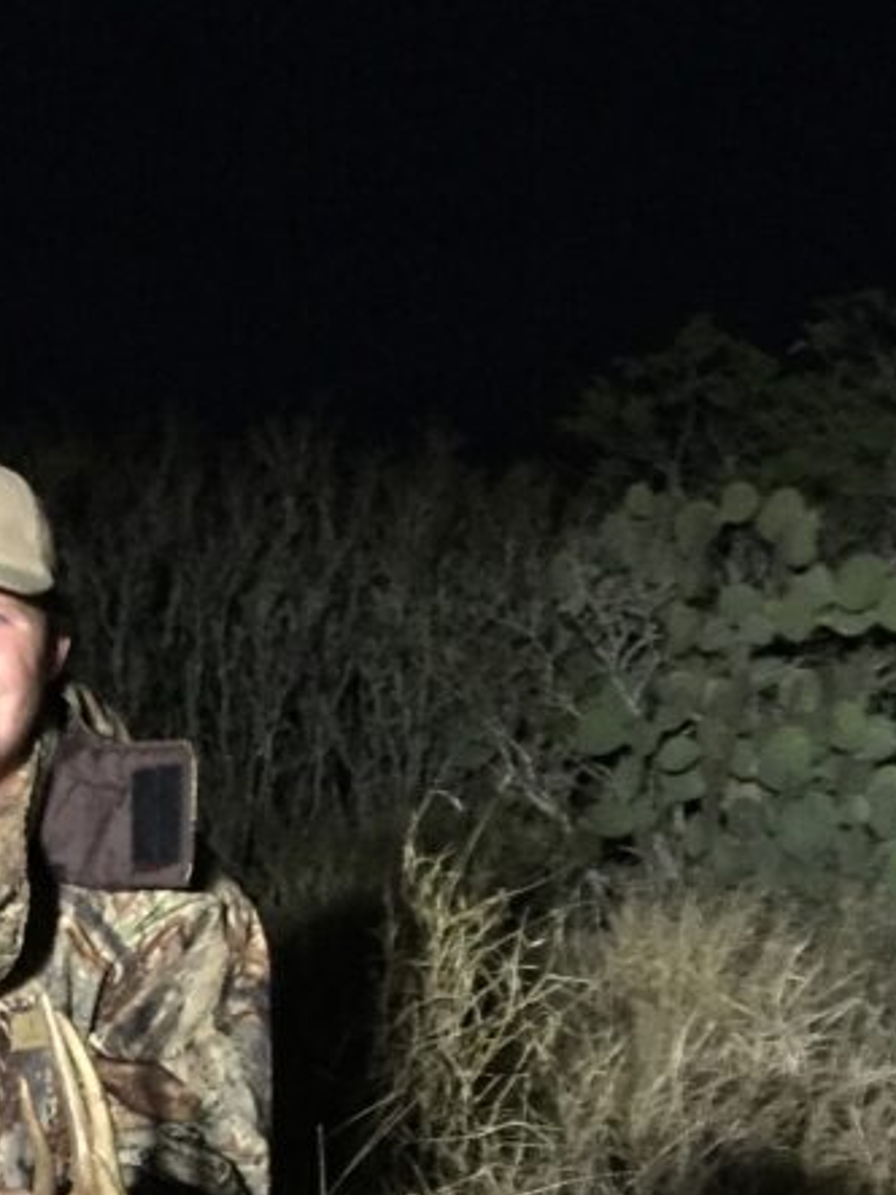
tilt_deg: -9.3
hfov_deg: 20.8
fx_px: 2313
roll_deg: +0.3
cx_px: -103
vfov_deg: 27.5
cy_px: 1165
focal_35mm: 67
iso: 250
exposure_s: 1/15
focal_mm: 4.15
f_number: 2.2
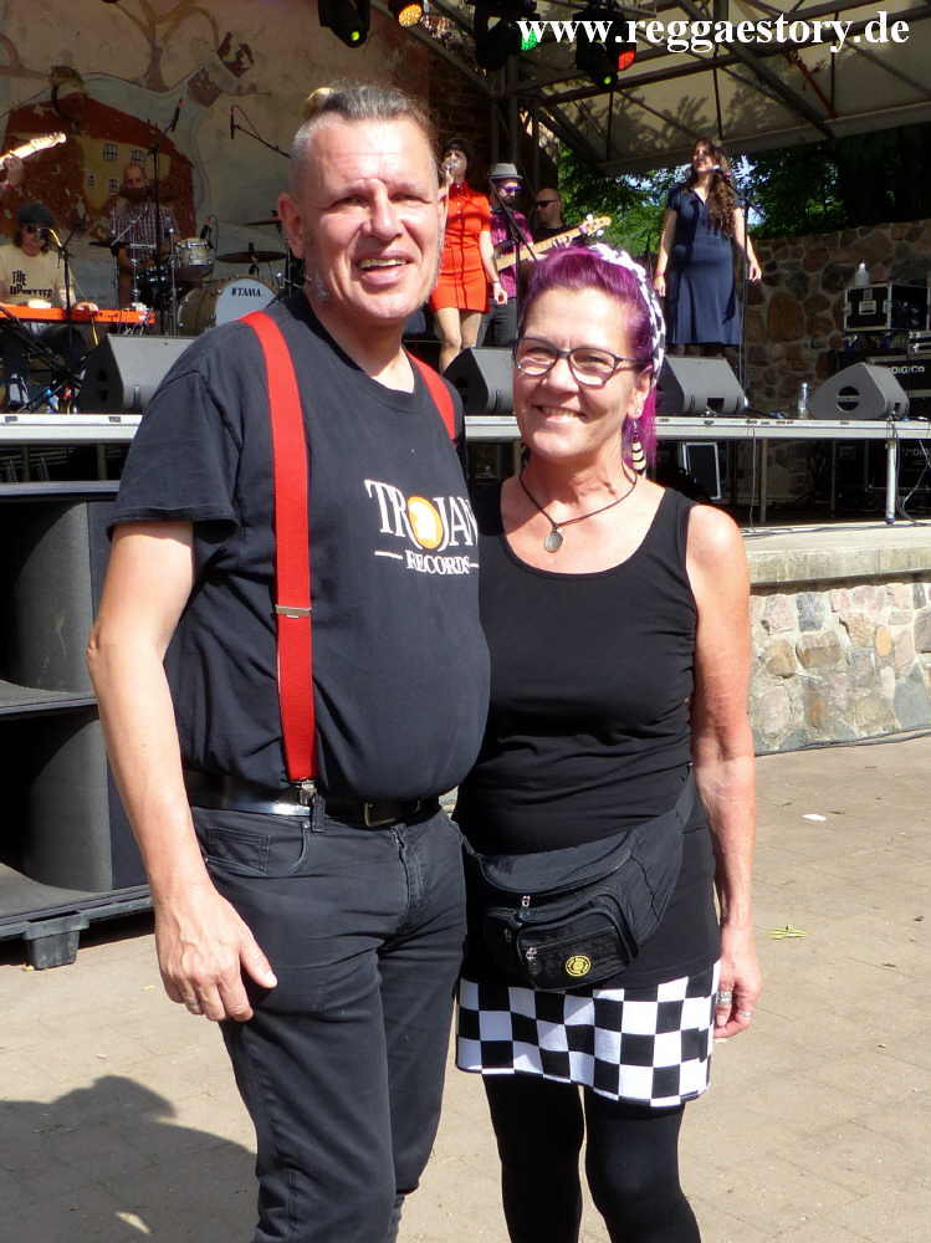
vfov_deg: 69.4
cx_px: 466
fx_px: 897
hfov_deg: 54.8
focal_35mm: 25
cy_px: 622
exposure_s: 1/500
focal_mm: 4.5
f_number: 4
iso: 100
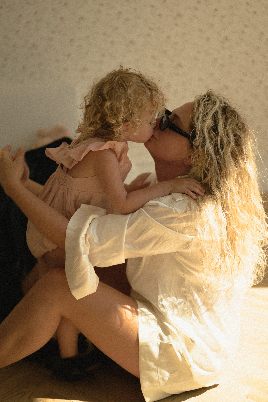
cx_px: 134
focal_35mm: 50
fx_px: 558
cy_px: 201
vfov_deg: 39.6
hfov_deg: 27.0
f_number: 1.8
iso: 100
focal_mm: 50
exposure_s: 1/160
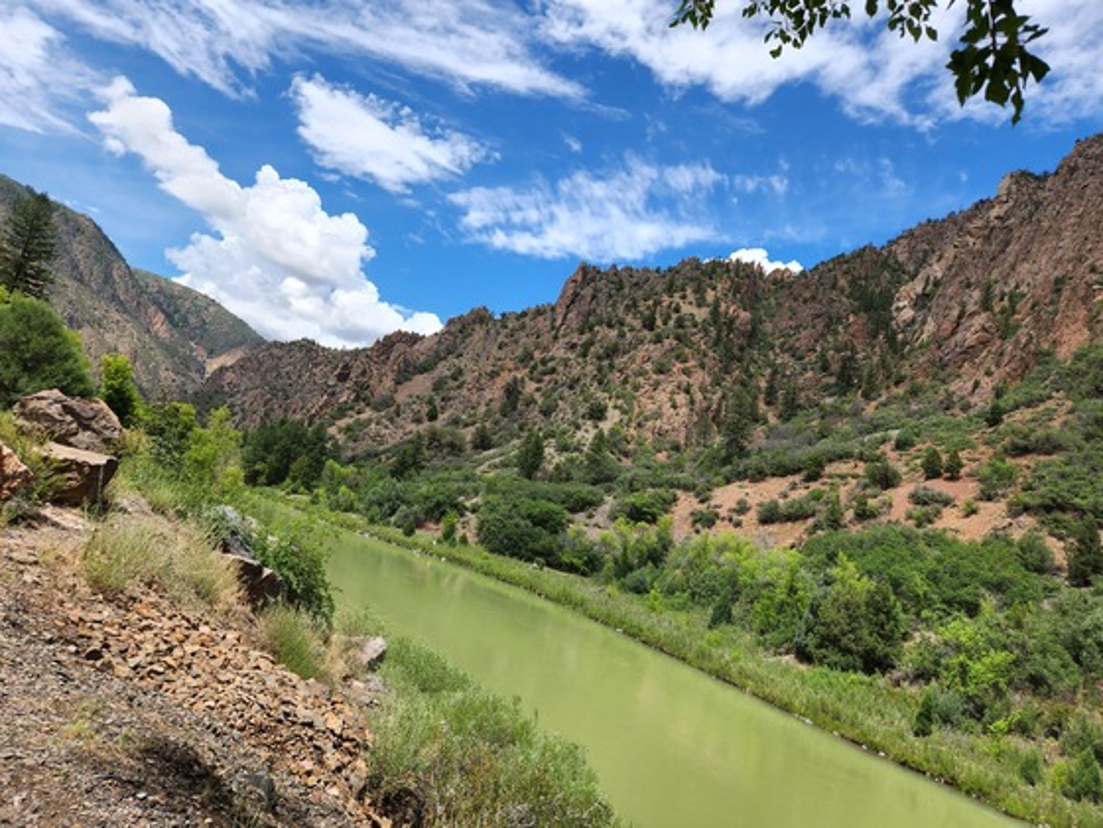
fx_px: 733
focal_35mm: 23
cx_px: 552
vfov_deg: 58.9
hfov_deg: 73.9
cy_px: 414
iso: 20
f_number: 1.8
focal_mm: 5.4
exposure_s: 1/1328
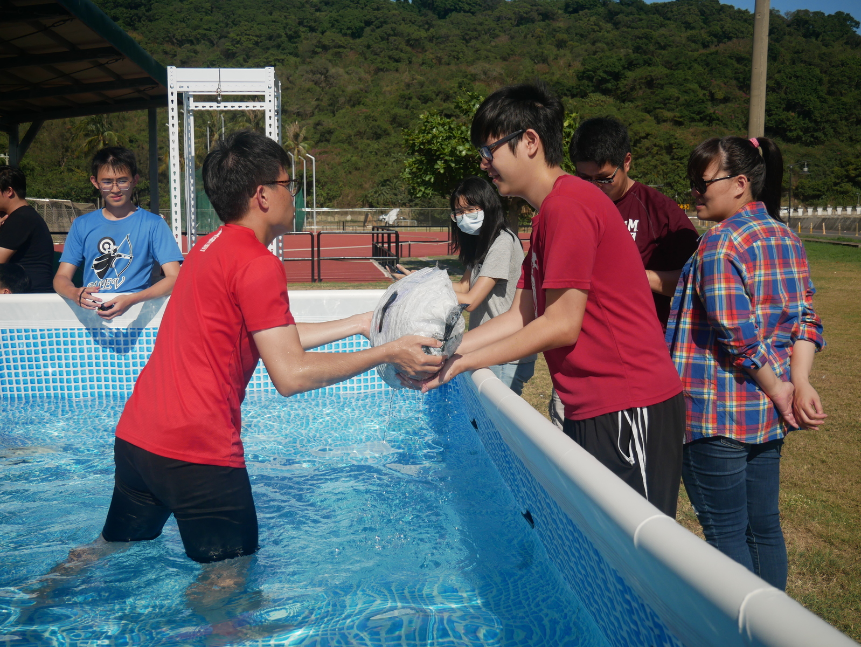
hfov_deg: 46.8
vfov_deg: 36.0
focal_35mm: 40
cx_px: 430
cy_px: 324
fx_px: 995
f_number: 4.1
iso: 200
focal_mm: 20
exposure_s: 1/1300
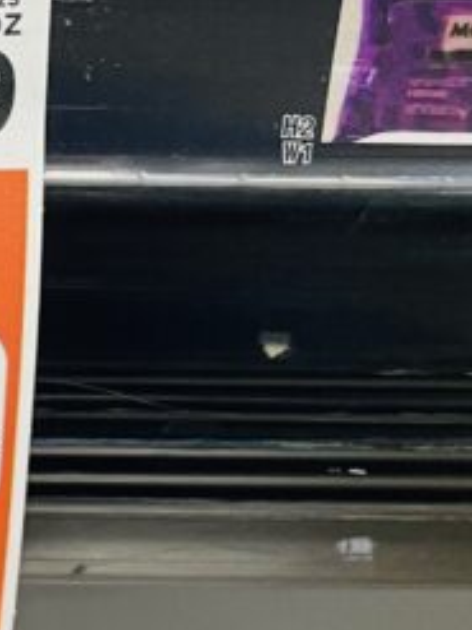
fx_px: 1965
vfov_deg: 17.3
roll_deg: -0.4
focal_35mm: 108
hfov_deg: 12.3
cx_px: -424
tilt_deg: -30.5
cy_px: -145
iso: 125
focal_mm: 4.2
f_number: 1.6
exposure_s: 1/44
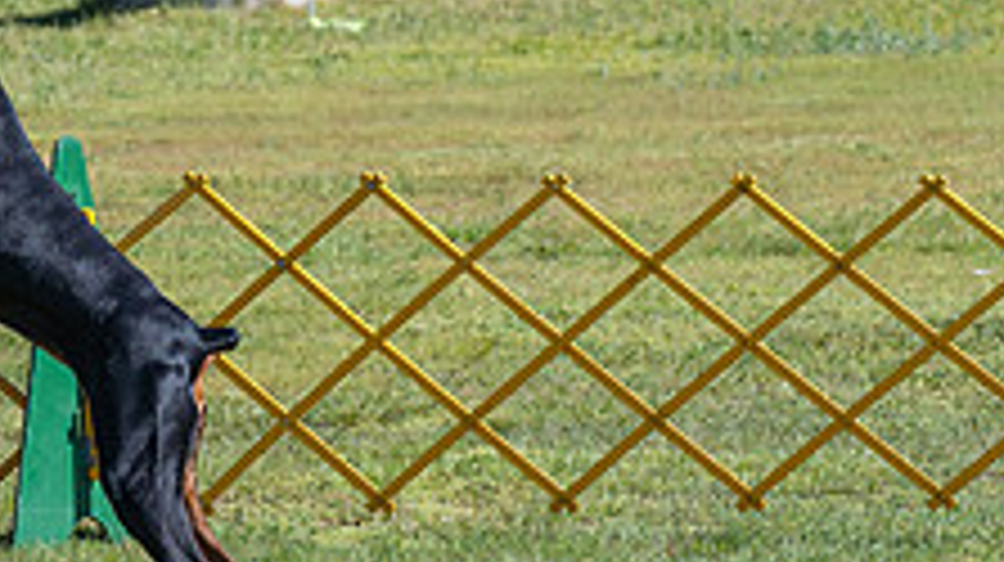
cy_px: -85
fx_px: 10800
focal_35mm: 406
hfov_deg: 5.3
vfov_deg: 3.0
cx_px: -245
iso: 320
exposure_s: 1/1250
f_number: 6.3
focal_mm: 128
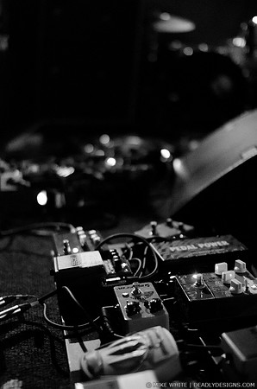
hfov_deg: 29.7
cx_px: 128
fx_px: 484
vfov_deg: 43.7
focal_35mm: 45
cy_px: 194
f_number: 1.4
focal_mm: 30
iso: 2000
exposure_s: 1/40
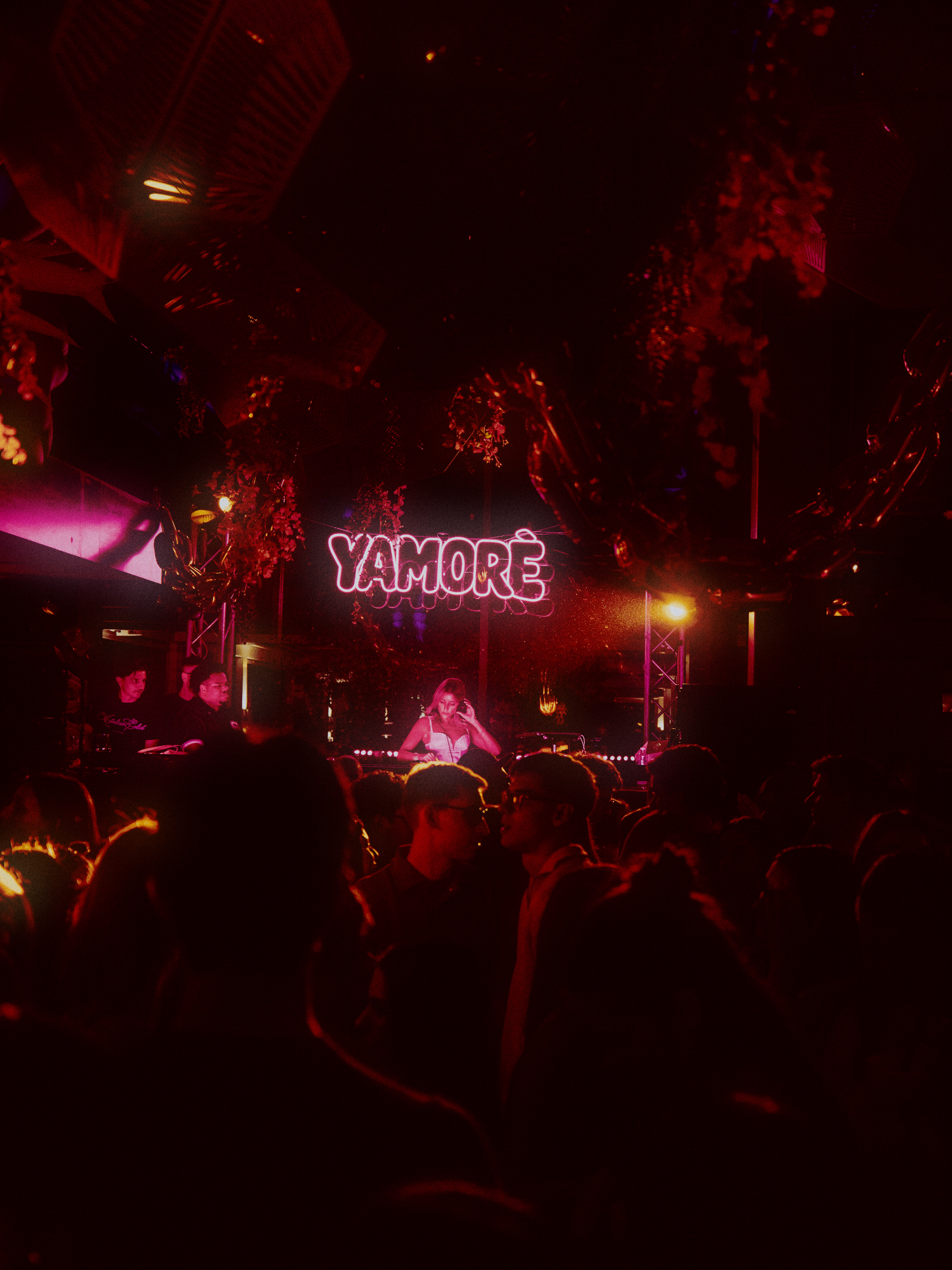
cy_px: 716
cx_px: 476
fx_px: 1413
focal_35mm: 39
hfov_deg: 37.2
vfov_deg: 48.2
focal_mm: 35.5
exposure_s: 1/160
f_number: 3.2
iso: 5000
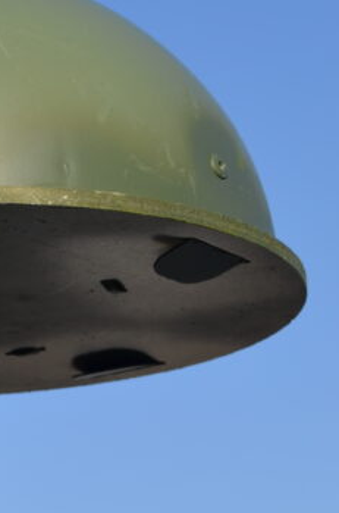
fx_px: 2498
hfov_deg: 7.7
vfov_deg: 11.7
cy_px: 223
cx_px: -47
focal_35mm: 176
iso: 100
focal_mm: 40
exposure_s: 1/250
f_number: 8
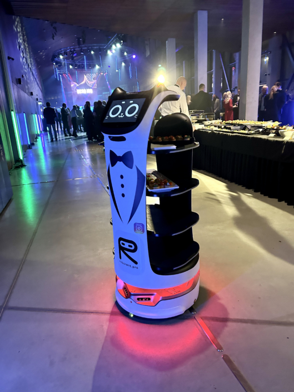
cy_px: 196
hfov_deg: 53.1
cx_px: 147
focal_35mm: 26
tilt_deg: -17.9
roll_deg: +2.8
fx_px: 294
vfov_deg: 67.3
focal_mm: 5.7
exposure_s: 1/46
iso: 500
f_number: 1.5
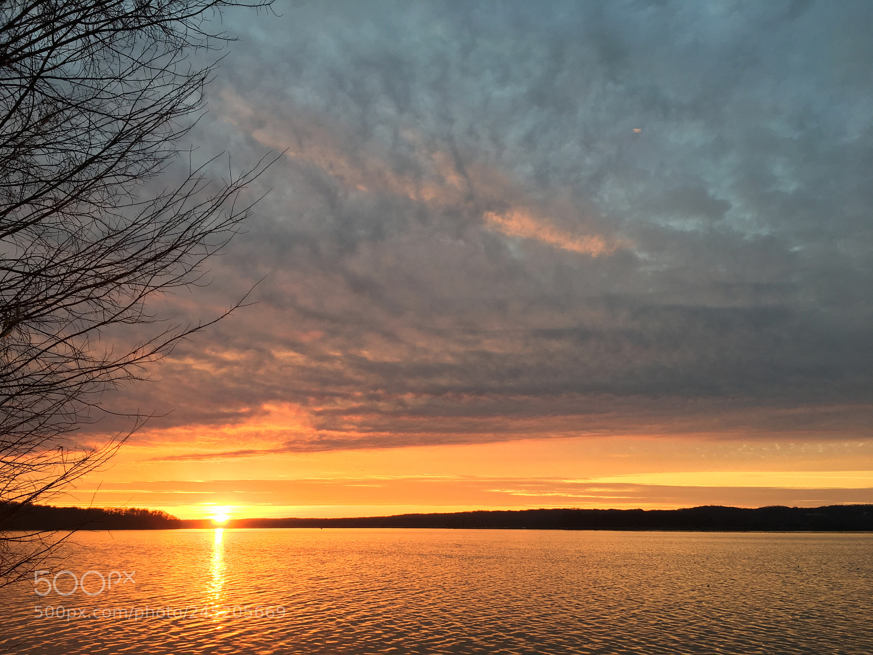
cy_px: 328
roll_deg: -0.5
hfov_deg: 61.7
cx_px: 436
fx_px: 731
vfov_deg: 48.2
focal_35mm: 29
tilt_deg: +15.5
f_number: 2.2
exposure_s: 1/120
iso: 32
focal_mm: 4.15
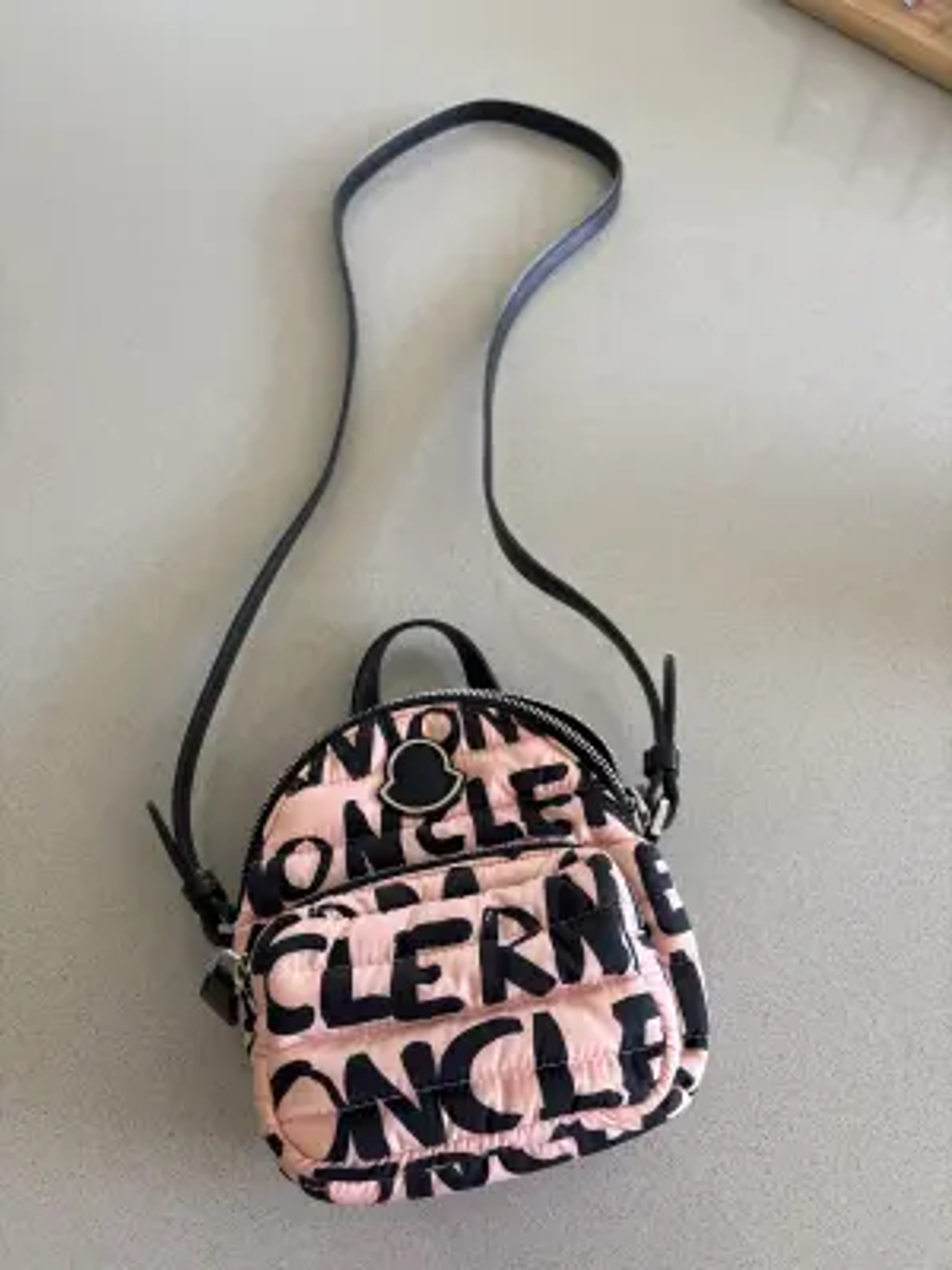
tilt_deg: -61.0
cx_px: 476
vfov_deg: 67.3
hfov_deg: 53.1
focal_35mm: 26
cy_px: 635
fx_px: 953
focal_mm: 5.96
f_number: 1.6
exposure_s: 1/100
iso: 100
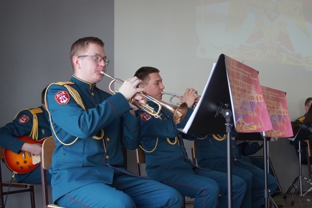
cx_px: 177
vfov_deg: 29.4
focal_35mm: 46
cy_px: 122
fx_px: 395
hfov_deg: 43.0
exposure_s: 1/160
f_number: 4
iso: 500
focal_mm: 25
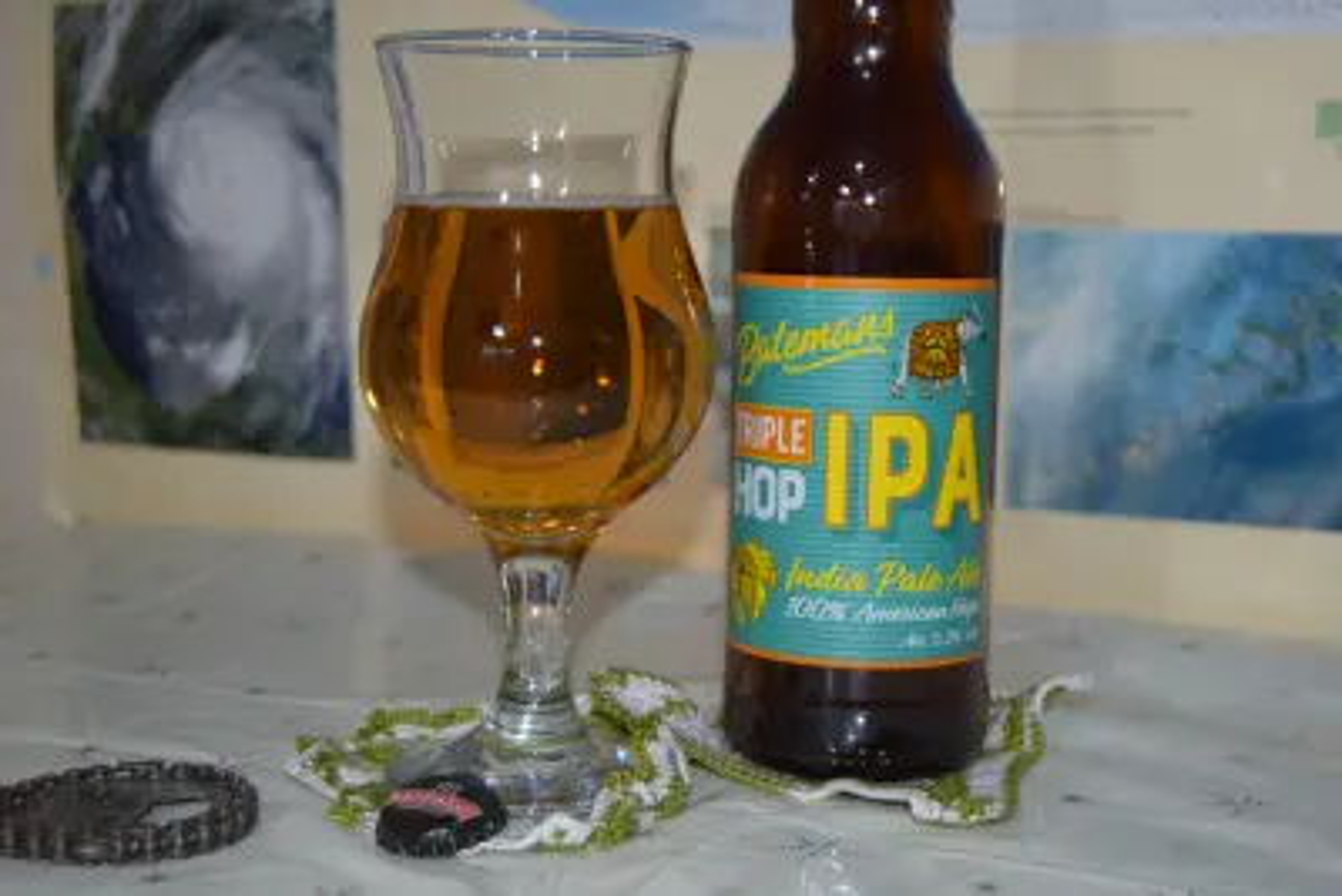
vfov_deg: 23.8
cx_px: 671
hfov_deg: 35.0
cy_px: 448
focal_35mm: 57
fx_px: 2125
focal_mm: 38
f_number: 4.8
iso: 320
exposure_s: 1/60
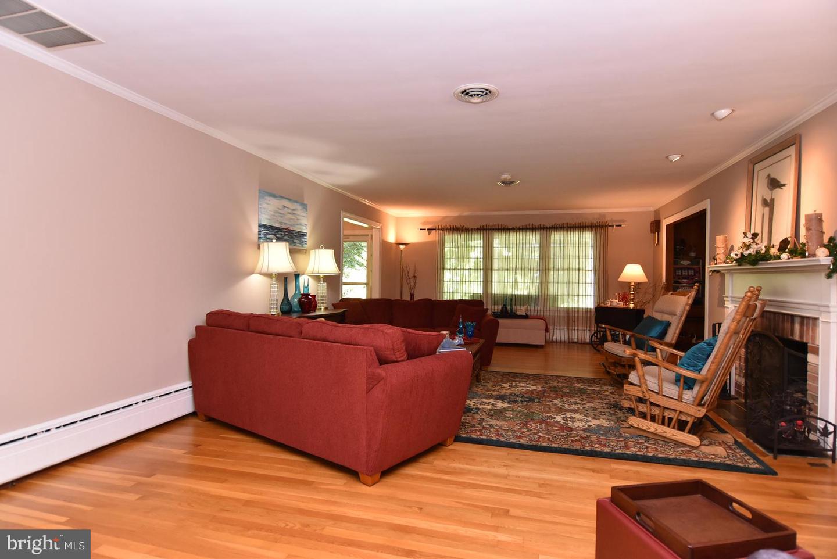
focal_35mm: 18
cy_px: 280
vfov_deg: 67.5
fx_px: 419
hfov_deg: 90.0
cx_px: 418
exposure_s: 1/60
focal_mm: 12
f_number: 5
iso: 800
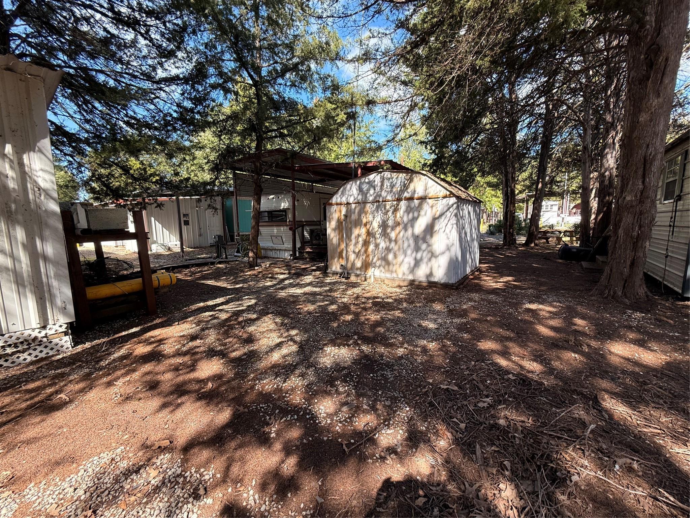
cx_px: 345
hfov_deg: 102.1
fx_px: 279
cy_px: 259
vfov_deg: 85.7
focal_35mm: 14
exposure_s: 1/386
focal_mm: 2.22
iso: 64
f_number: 2.2
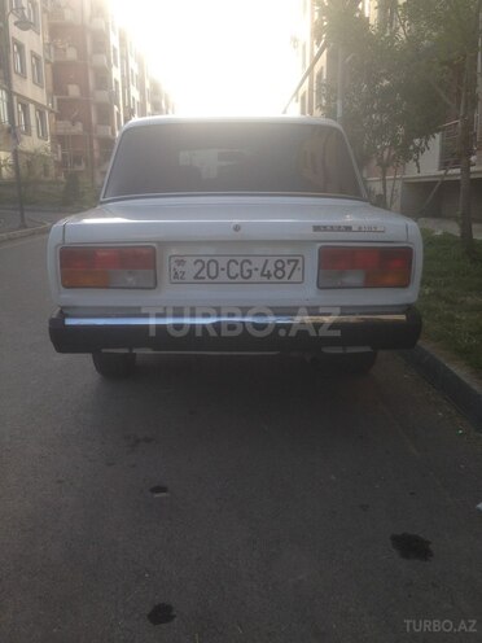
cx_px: 241
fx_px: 613
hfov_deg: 42.9
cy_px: 322
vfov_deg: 55.4
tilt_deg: -8.1
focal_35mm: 33
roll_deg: +2.9
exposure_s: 1/337
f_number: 2.4
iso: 50
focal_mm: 4.12
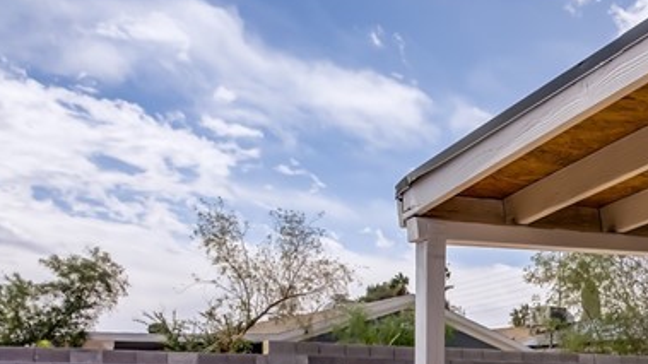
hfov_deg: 37.4
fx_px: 876
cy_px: 405
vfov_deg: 22.1
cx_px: 608
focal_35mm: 51
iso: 100
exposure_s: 1/320
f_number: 8
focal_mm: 17
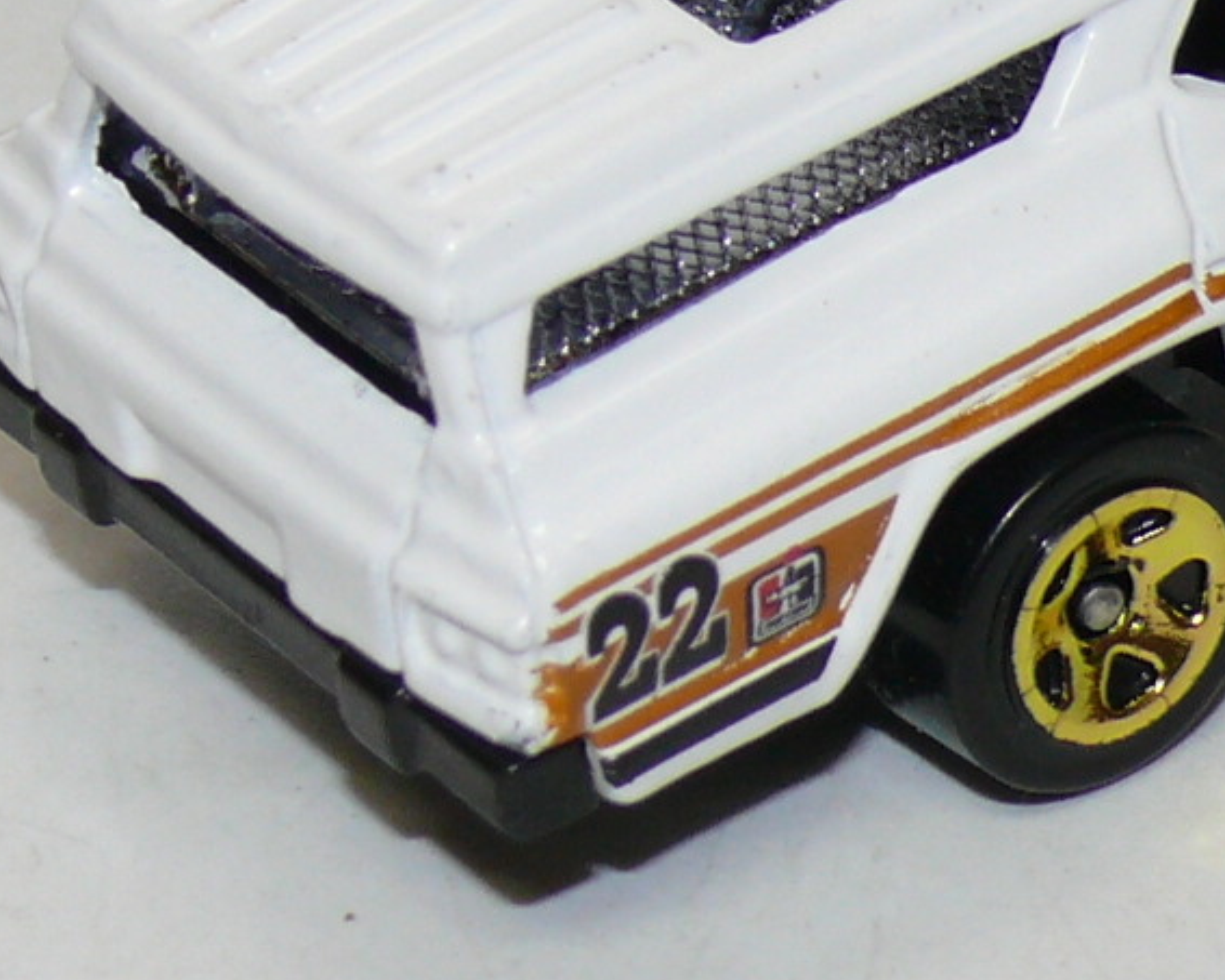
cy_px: -76
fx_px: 10298
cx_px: 1394
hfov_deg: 6.8
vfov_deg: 5.4
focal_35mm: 284
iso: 100
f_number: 4
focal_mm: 13.4
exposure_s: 1/30
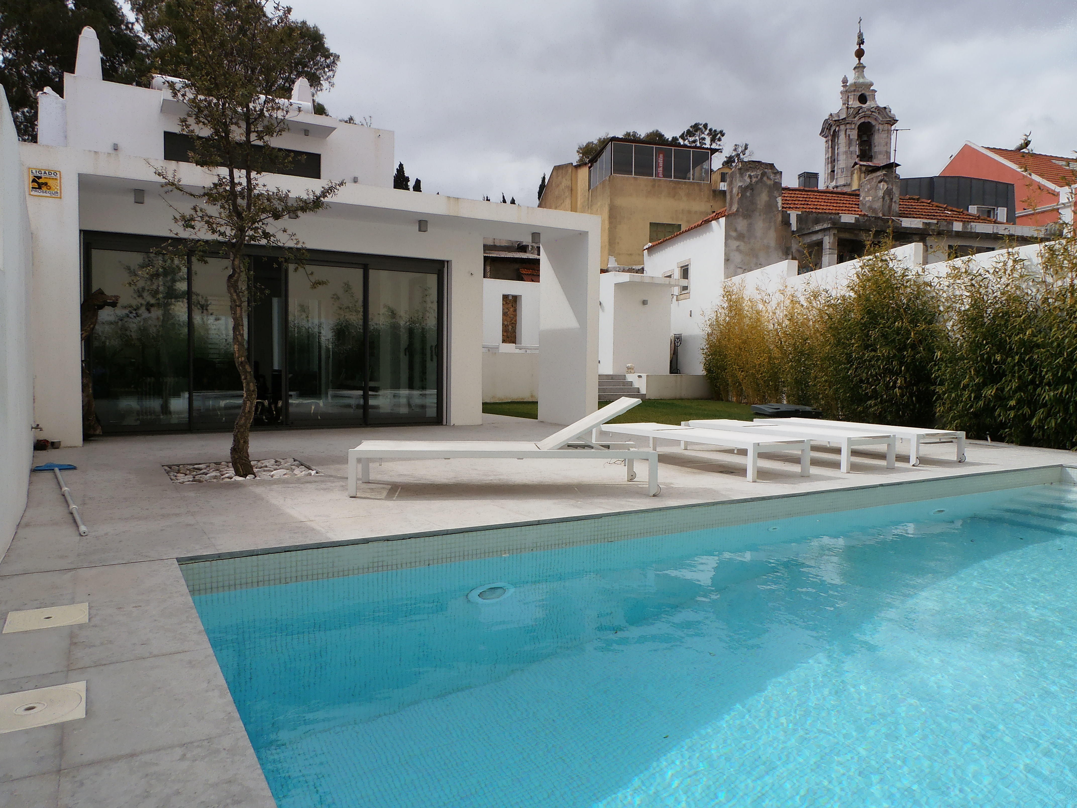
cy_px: 404
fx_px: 747
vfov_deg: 56.8
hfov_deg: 71.6
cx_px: 538
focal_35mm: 24
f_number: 7.9
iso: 80
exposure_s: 1/320
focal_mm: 4.2
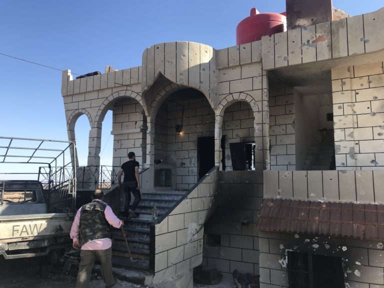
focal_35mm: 28
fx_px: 311
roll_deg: +0.2
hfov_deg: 63.4
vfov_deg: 49.7
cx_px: 192
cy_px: 144
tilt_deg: +6.4
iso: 20
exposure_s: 1/912
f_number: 1.8
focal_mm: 3.99
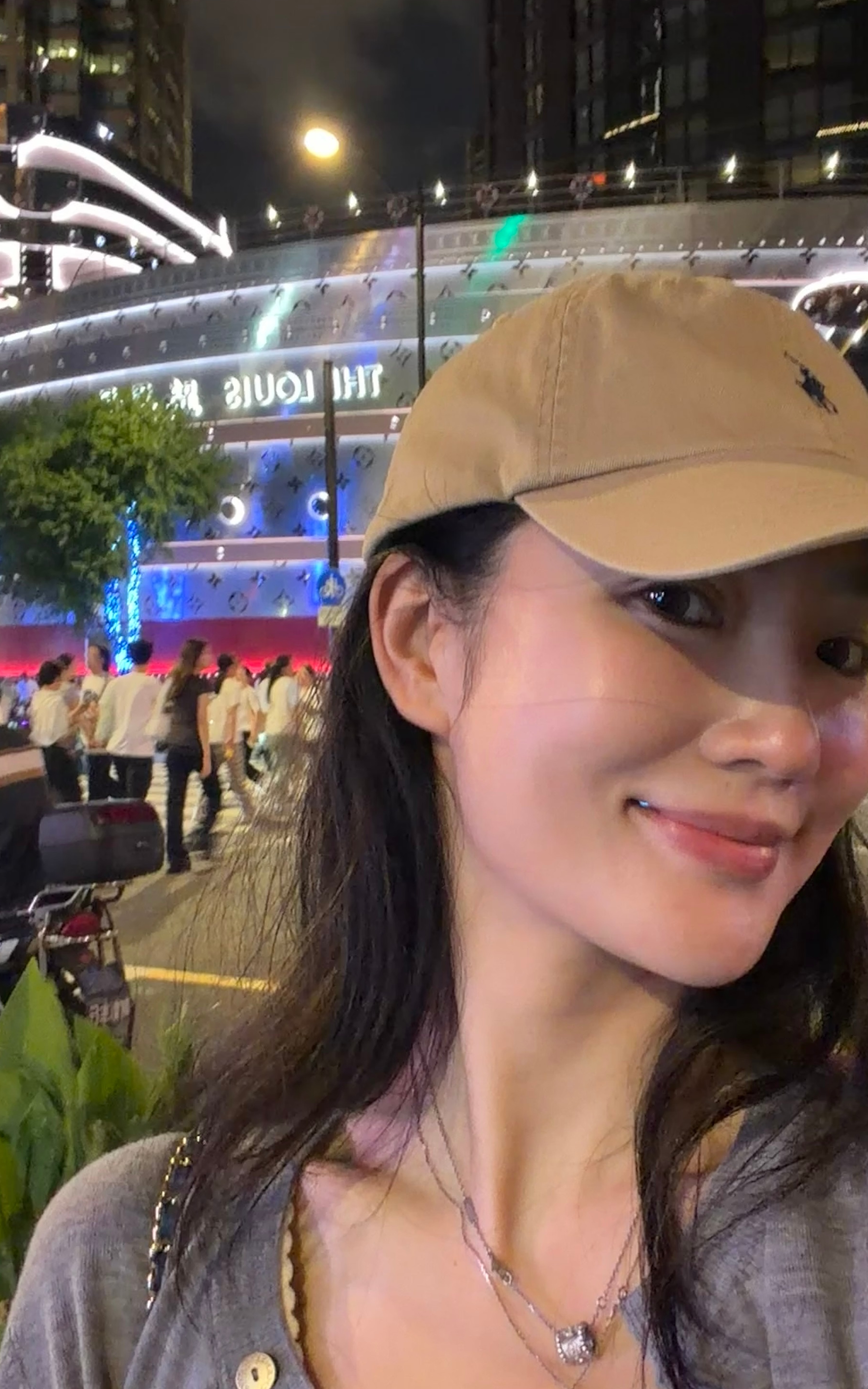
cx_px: 547
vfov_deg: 56.7
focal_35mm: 34
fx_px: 1287
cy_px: 684
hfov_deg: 37.0
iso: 500
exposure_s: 1/20
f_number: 1.9
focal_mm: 2.71
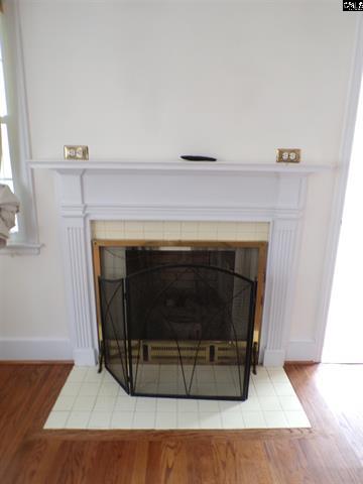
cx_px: 182
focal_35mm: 24
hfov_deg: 56.8
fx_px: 336
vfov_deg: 71.6
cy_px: 242
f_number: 3
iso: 200
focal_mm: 4.3
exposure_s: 1/17
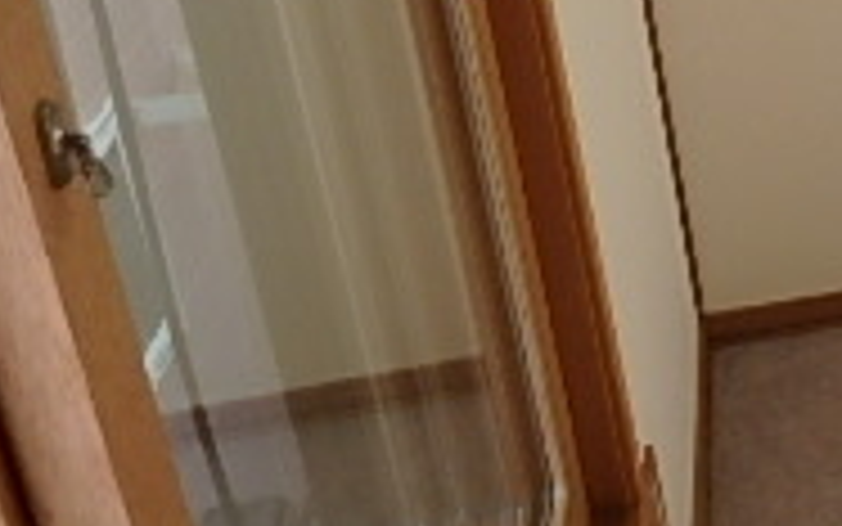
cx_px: 1283
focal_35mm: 76
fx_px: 1745
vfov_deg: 16.3
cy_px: -139
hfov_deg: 22.1
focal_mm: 3.7
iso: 160
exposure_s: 1/60
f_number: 3.5
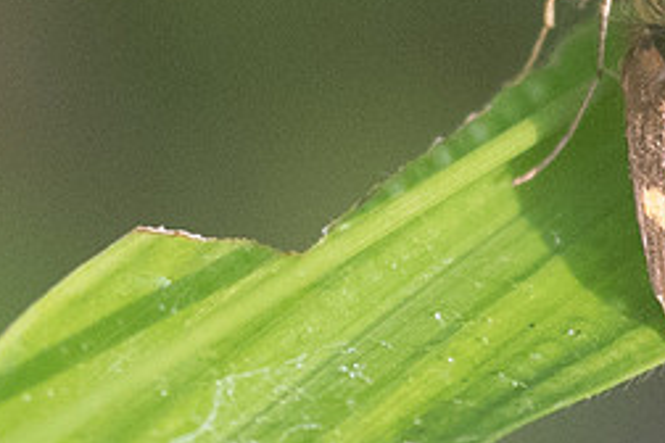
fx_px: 31511
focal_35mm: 1706
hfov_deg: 1.2
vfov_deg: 0.8
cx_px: 855
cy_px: 152
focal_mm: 150
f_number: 3.3
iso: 800
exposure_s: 1/2000
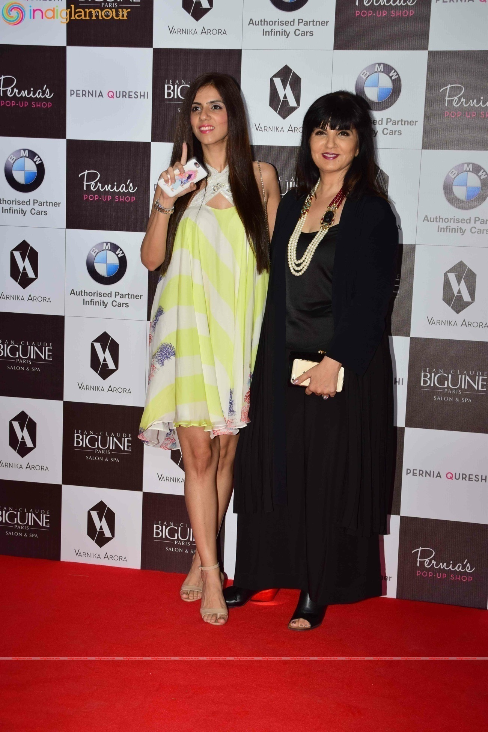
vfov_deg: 35.1
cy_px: 366
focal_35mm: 57
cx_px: 244
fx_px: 1159
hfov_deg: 23.8
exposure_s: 1/160
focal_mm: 38
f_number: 5.6
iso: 400
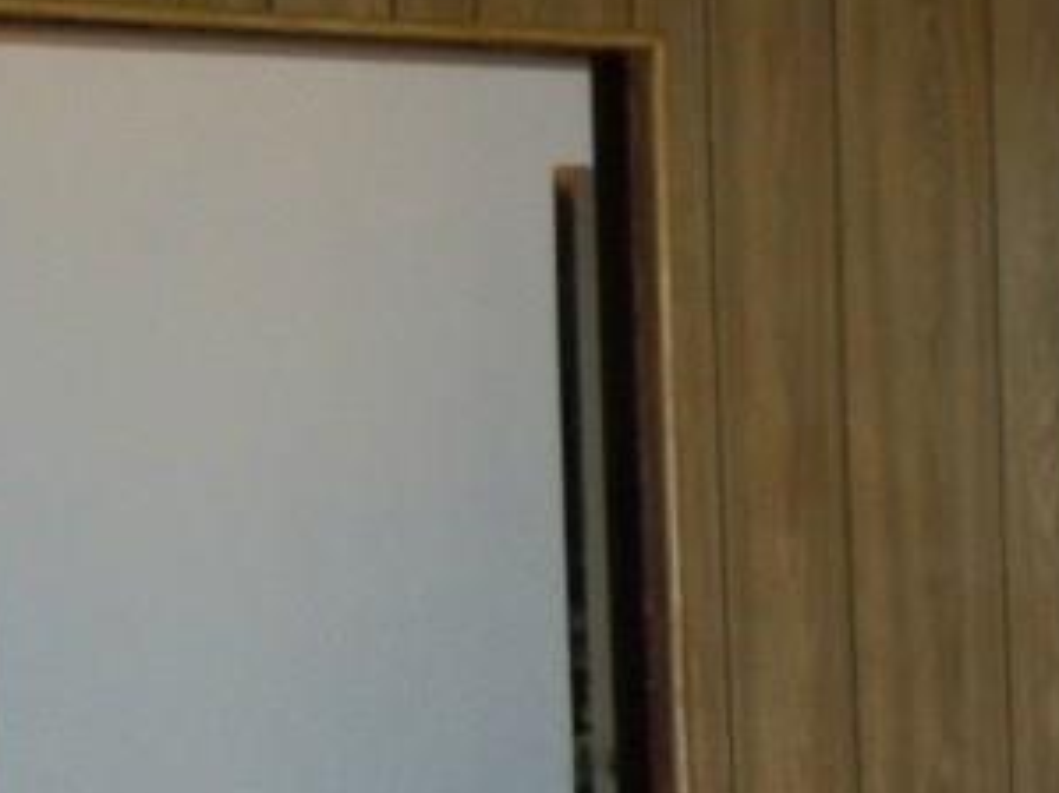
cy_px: 935
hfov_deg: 15.7
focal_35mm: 120
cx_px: 1339
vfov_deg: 12.1
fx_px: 3670
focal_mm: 6.2
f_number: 3.5
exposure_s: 1/30
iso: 200
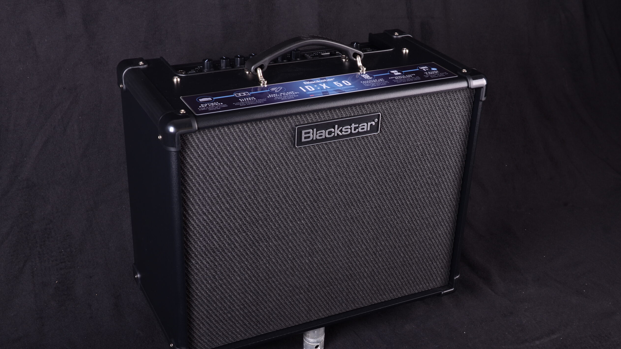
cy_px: 185
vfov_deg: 23.5
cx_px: 315
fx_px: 840
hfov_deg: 40.6
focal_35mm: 51
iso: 200
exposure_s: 1/200
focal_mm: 32
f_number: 10
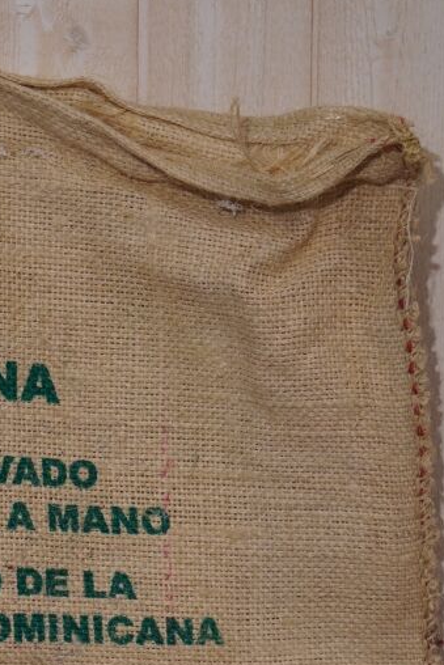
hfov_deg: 7.7
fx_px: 3272
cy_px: 651
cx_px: -21
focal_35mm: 177
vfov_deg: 11.5
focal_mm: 50
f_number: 1.8
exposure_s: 1/80
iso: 250
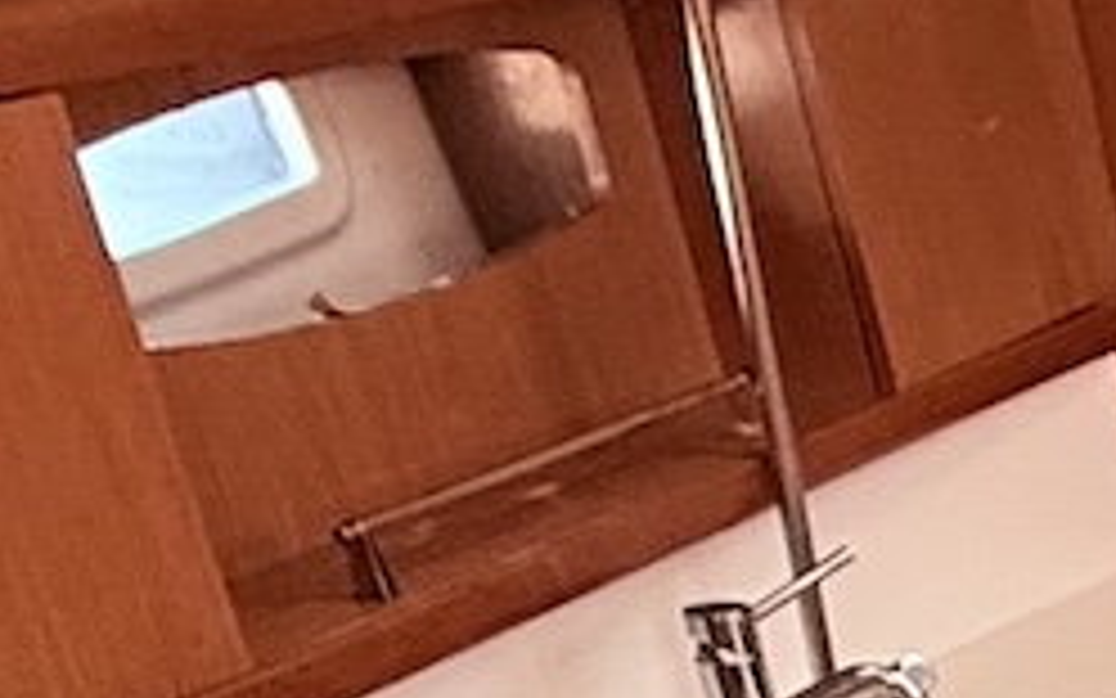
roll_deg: -1.4
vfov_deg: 9.7
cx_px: 2794
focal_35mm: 115
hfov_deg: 13.0
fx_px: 3498
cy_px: 1833
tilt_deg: -32.9
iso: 160
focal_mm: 2.22
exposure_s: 1/99
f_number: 2.2
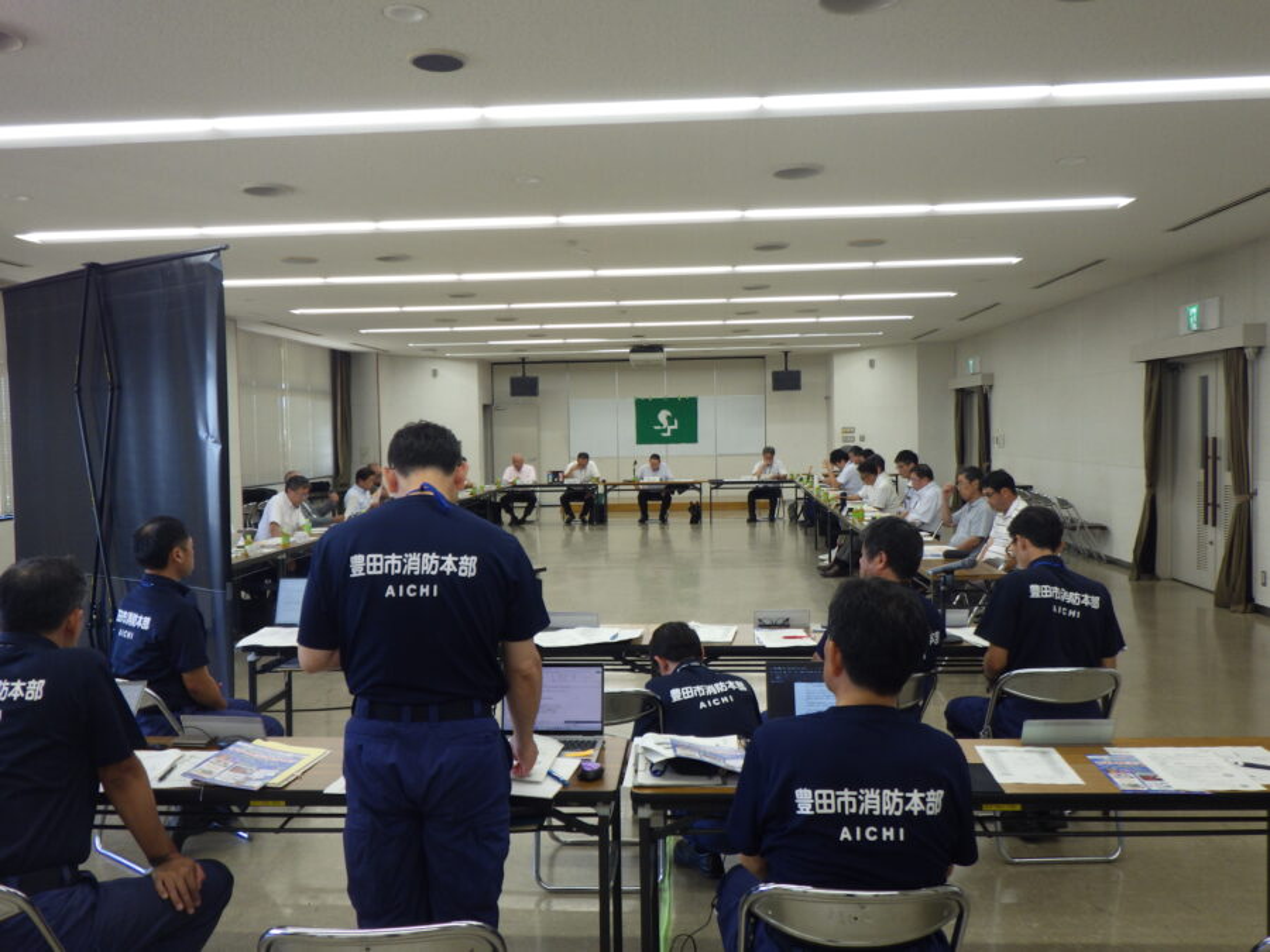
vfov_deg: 49.7
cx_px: 635
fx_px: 1027
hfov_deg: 63.4
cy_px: 476
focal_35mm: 28
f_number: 3.5
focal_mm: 5
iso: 125
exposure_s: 1/50
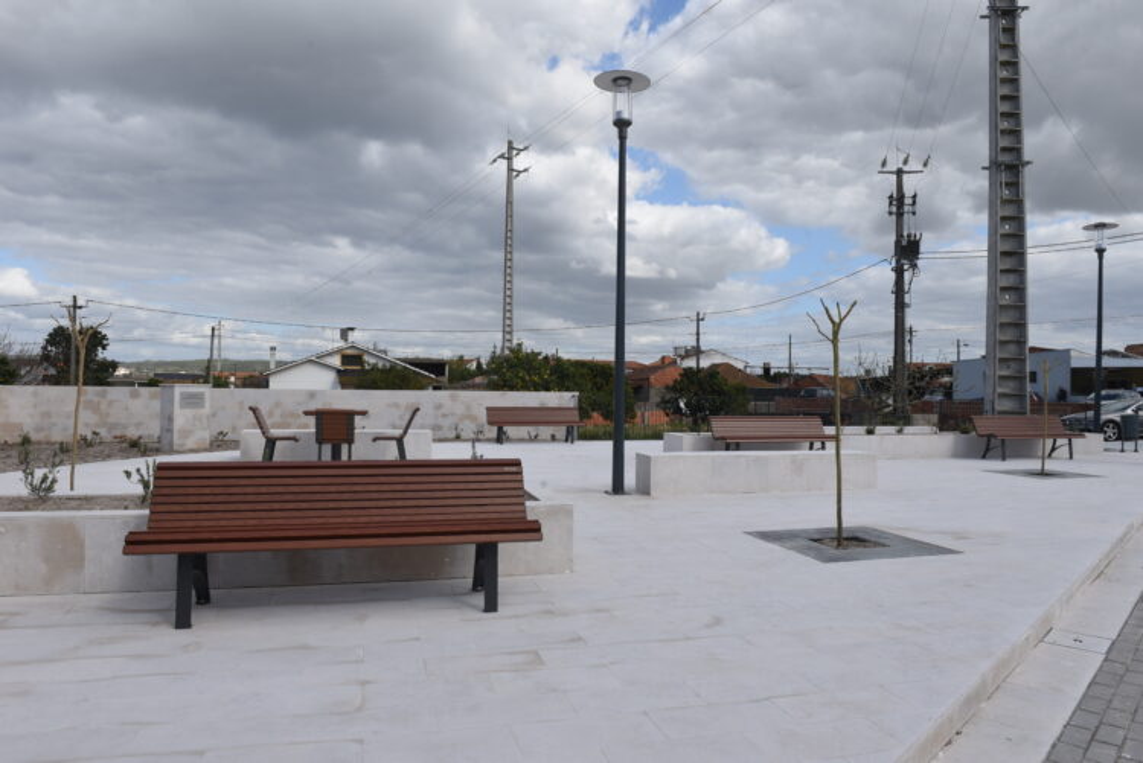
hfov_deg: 73.7
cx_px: 572
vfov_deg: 53.2
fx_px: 762
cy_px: 382
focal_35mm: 24
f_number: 13
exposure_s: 1/200
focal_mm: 24
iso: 160
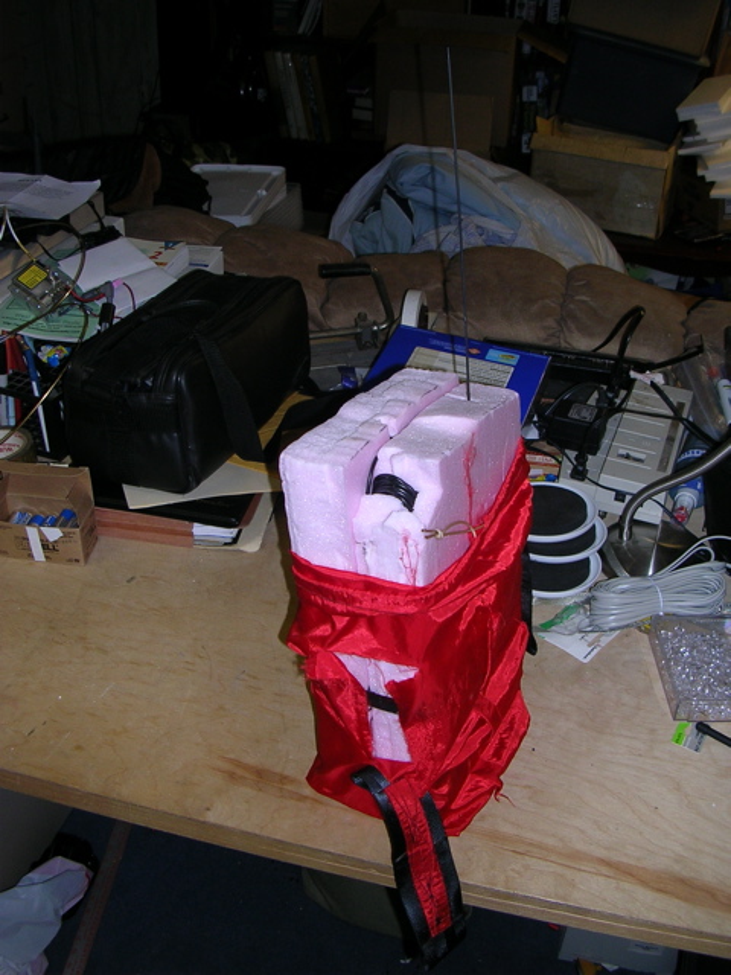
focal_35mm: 38
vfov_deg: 49.0
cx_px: 366
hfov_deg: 37.7
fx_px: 1070
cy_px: 488
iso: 50
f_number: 2.8
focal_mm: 5.8
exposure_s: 1/60.1
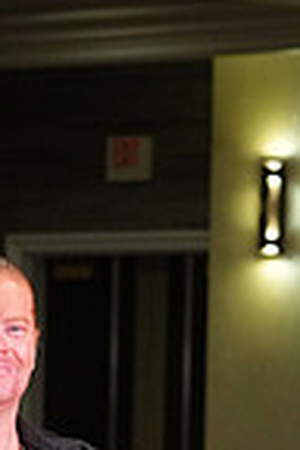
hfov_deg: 3.6
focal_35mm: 378
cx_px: -252
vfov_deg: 5.4
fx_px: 4725
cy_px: 819
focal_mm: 94
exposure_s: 1/200
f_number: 5
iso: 2500
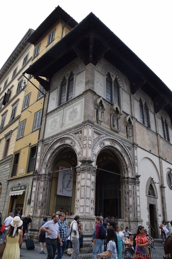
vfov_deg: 67.4
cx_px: 86
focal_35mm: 27
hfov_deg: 47.9
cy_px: 130
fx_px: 194
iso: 250
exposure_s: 1/250
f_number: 8
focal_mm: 18
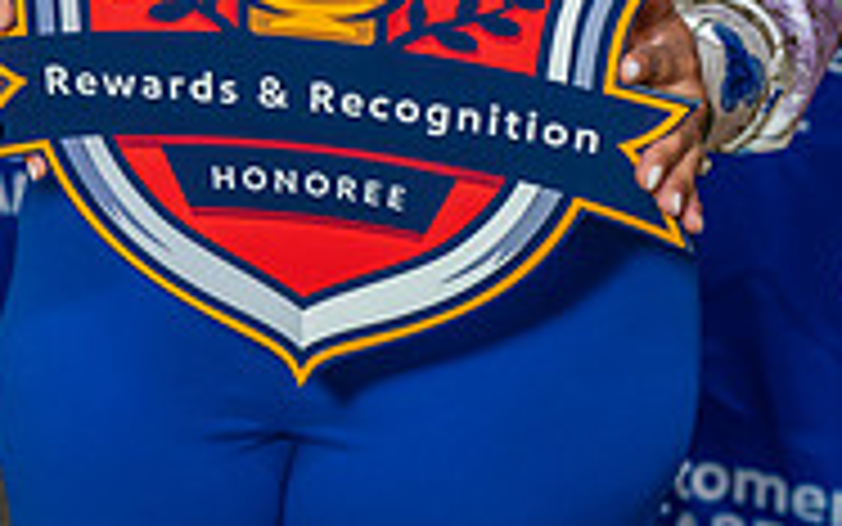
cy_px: -234
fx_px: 2709
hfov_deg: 17.6
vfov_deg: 10.8
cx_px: 302
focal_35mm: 118
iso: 1250
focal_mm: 48
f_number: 4
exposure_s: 1/160
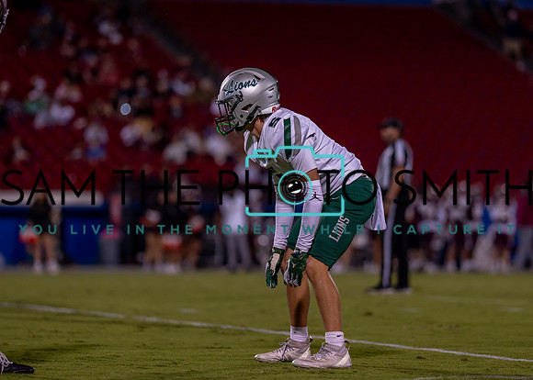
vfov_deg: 7.3
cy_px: 176
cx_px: 297
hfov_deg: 10.2
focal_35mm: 196
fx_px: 2972
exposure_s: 1/2000
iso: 1000
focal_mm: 135
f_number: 1.8
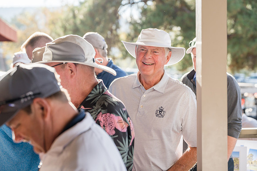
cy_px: 86
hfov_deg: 22.9
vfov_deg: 15.4
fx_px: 635
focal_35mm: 89
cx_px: 128
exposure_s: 1/1250
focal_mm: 89
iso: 500
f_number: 4.5
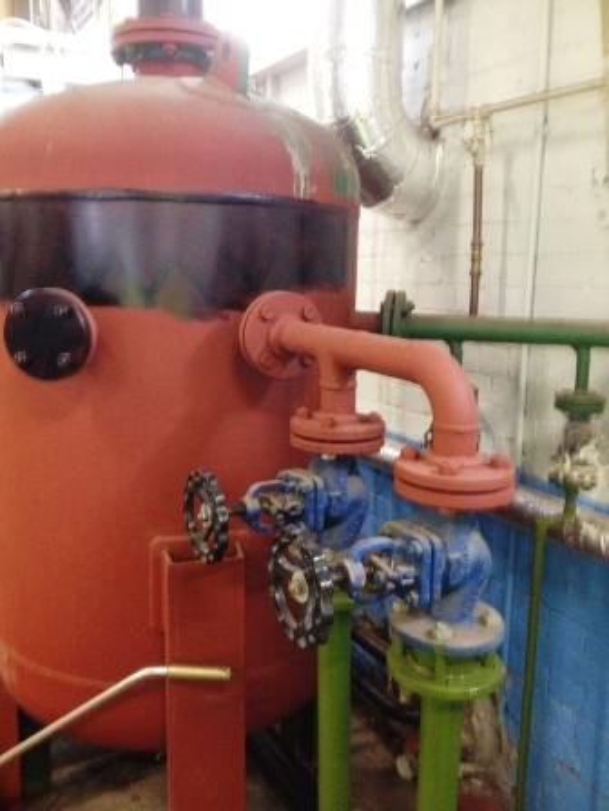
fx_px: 821
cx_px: 304
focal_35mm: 35
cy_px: 406
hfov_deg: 40.7
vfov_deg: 52.6
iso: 400
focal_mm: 4.28
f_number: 2.4
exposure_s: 1/20
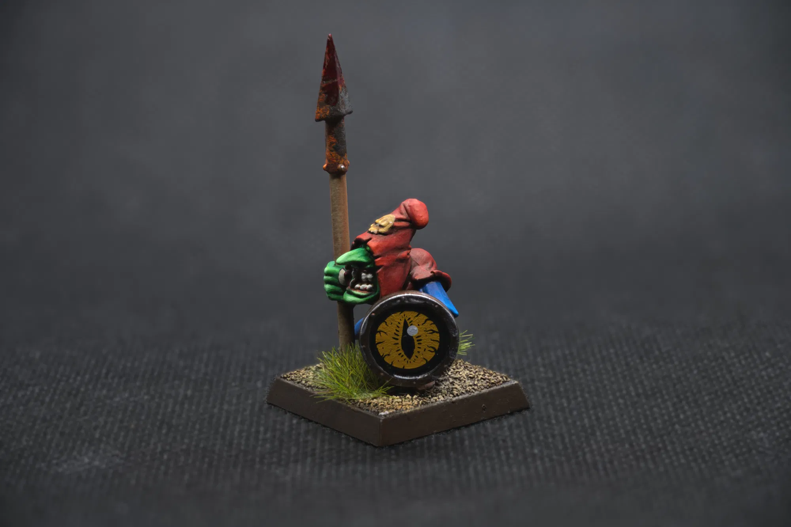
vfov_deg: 13.7
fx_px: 2196
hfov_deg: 20.4
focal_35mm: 100
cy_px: 264
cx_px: 396
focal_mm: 100
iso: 64
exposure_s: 1/30
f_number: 5.6
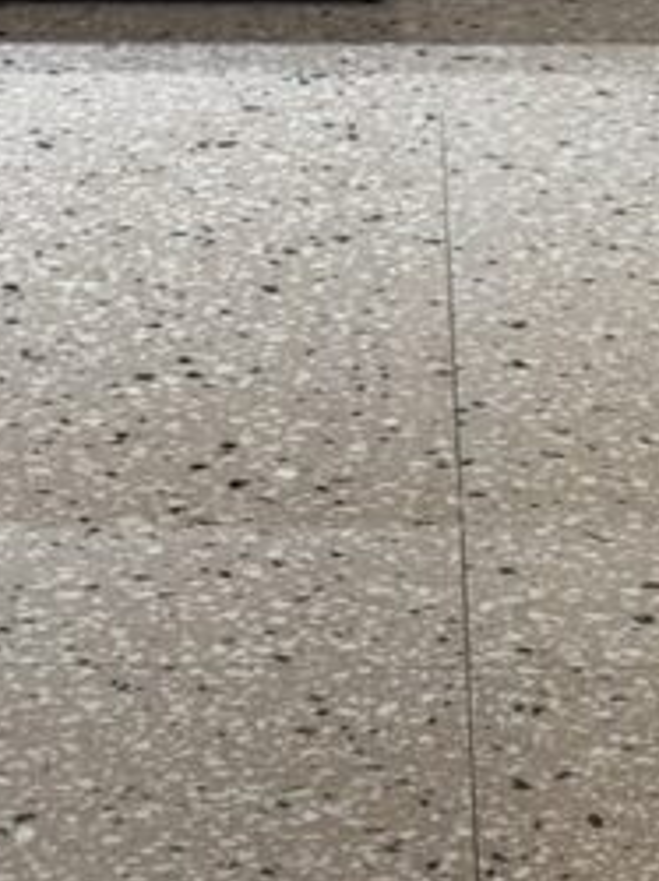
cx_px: 226
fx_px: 5009
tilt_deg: -34.8
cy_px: 1462
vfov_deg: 9.7
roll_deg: +0.7
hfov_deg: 7.5
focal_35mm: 197
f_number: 1.78
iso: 80
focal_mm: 6.76
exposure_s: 1/80
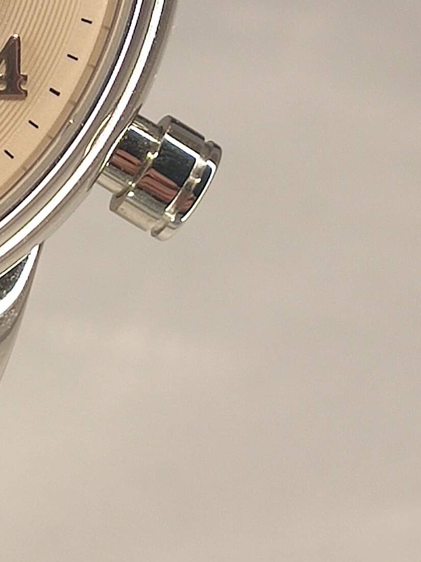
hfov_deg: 7.7
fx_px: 3067
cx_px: -243
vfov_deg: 10.4
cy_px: -34
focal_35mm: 189
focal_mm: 4.77
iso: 153
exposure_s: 1/100
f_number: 1.75
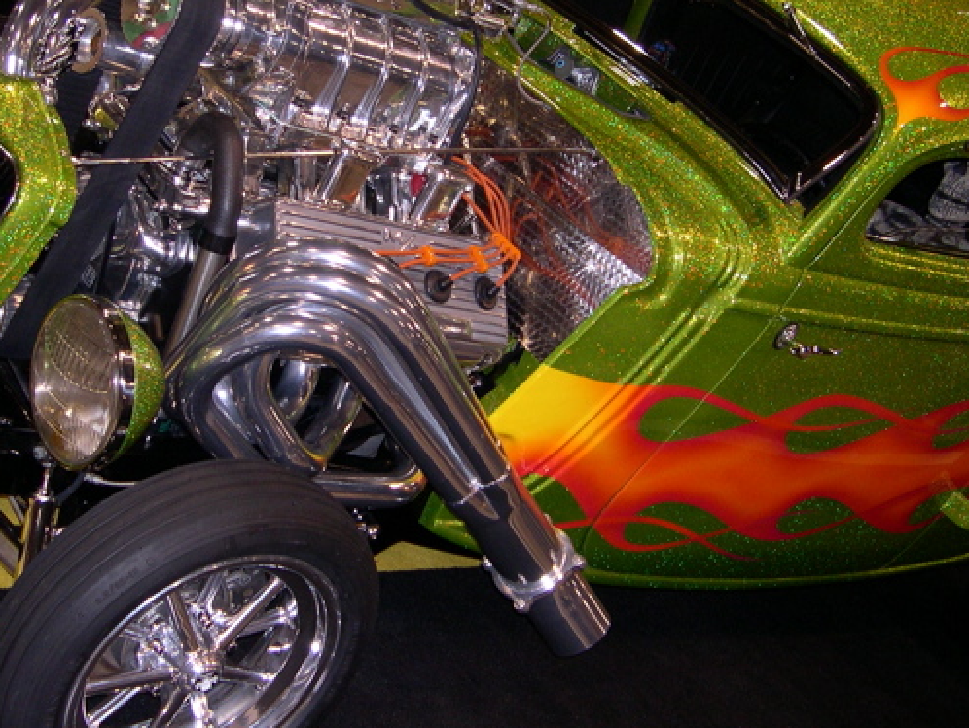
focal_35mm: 61
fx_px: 1708
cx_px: 414
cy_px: 282
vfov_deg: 24.0
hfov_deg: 31.6
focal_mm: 8
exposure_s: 1/60
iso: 149
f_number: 2.8
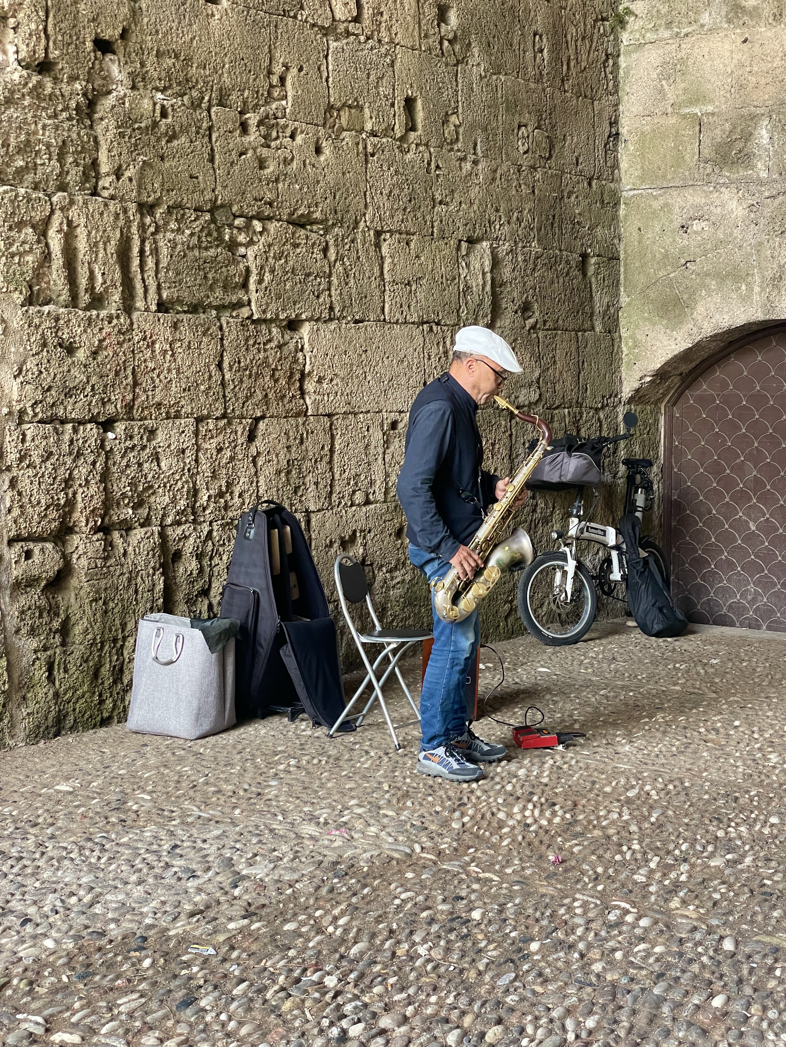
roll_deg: -0.4
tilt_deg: -5.2
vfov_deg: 36.8
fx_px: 1574
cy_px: 524
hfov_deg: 28.0
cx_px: 393
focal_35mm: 52
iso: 200
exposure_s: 1/79
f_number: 2
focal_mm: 6
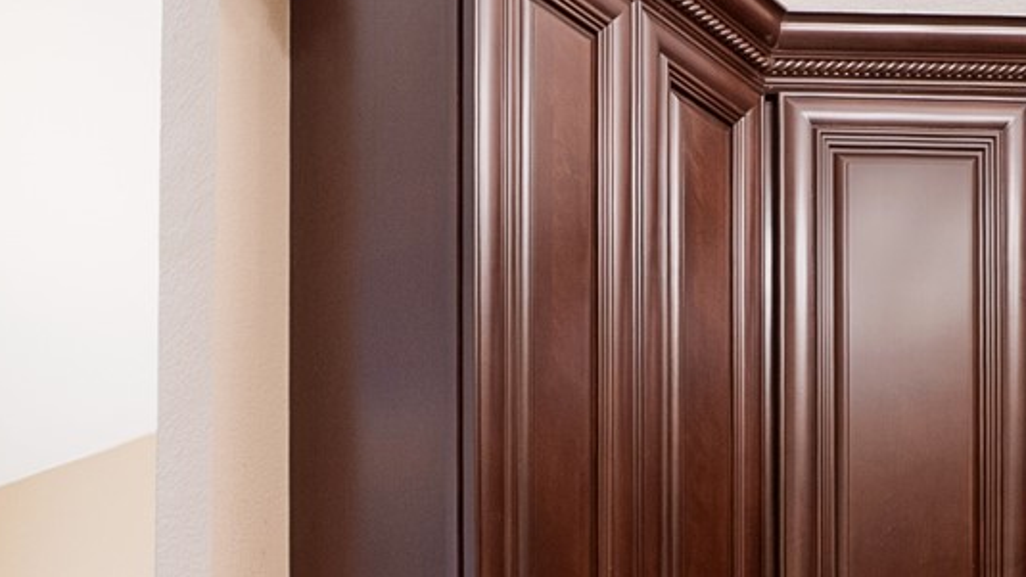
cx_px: 493
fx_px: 1388
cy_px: 927
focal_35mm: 51
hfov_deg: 40.6
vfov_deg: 19.6
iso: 500
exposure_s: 1/40
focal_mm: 12
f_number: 9
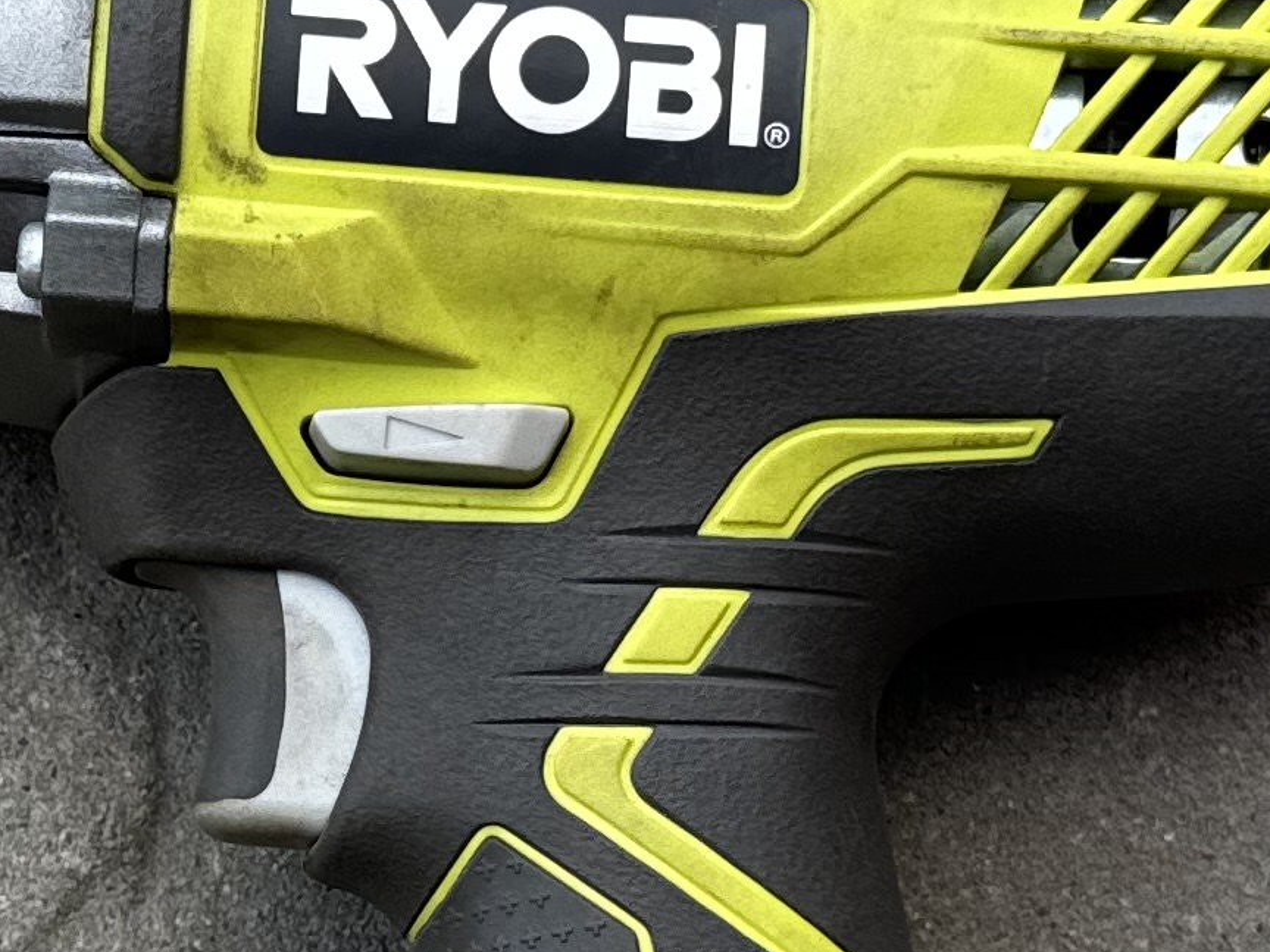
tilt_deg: -88.4
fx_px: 4109
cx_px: 459
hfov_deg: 17.5
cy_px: 760
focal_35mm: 112
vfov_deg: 13.2
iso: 80
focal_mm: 6.76
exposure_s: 1/539
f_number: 1.78
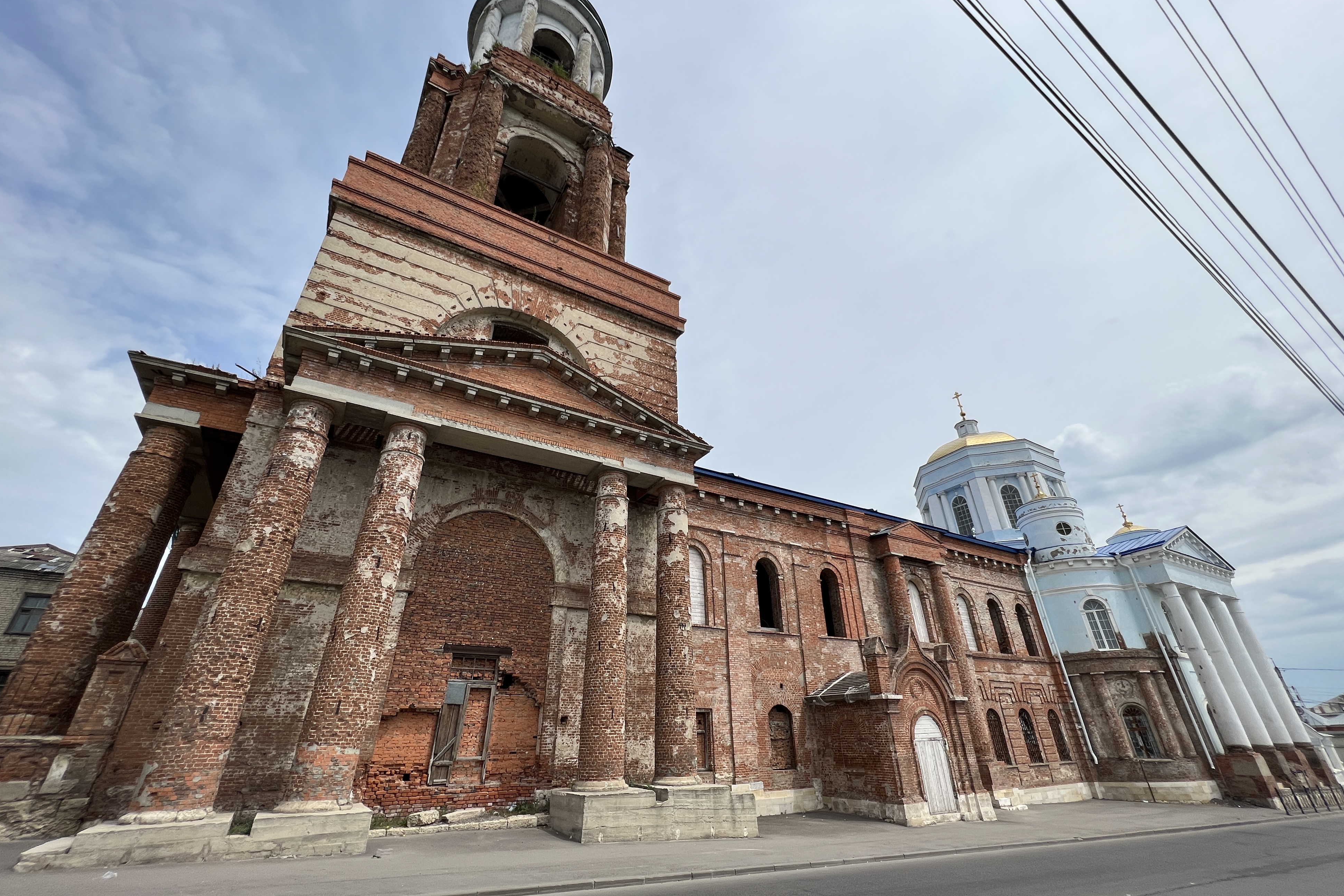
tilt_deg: +29.1
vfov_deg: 81.2
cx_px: 682
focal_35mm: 14
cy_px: 429
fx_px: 523
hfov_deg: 104.2
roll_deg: +1.7
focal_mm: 1.57
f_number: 1.8
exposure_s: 1/2874
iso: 32
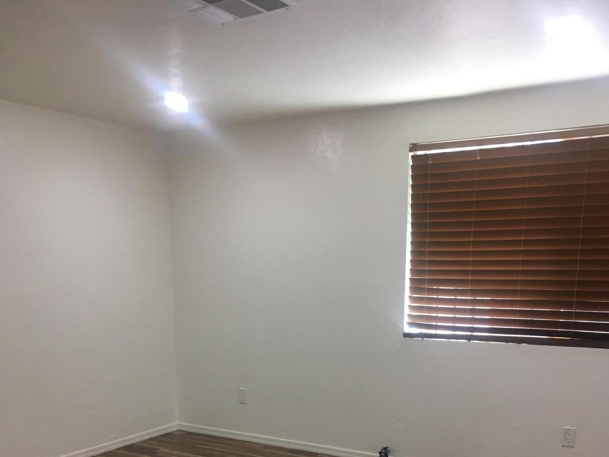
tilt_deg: -13.4
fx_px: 686
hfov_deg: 47.9
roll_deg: +1.2
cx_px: 303
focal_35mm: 39
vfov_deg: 34.8
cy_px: 408
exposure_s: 1/30
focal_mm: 4.15
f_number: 2.2
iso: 40
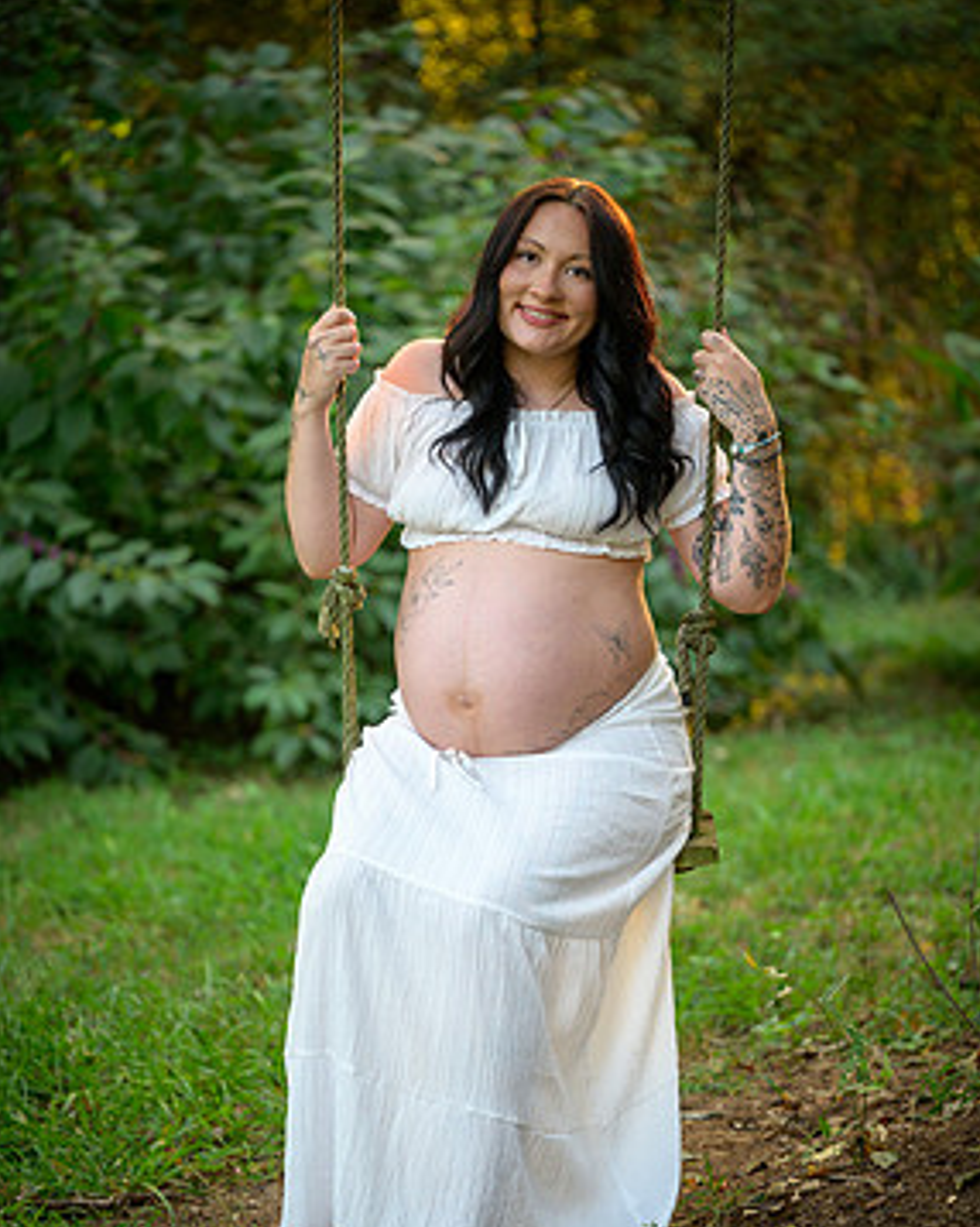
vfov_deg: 15.5
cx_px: 511
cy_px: 727
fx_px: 4499
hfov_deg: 12.4
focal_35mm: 124
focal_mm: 105
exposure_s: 1/125
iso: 640
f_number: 2.8
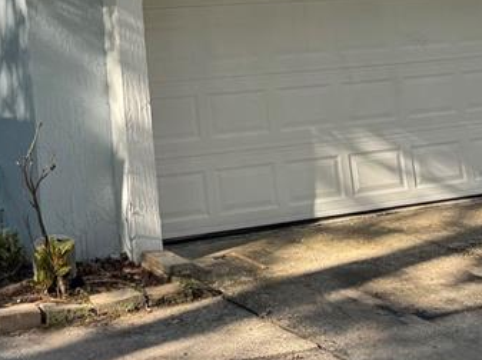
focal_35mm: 73
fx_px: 1015
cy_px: -131
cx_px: -17
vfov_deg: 18.5
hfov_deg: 25.2
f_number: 1.78
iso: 80
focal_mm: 6.76
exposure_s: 1/925
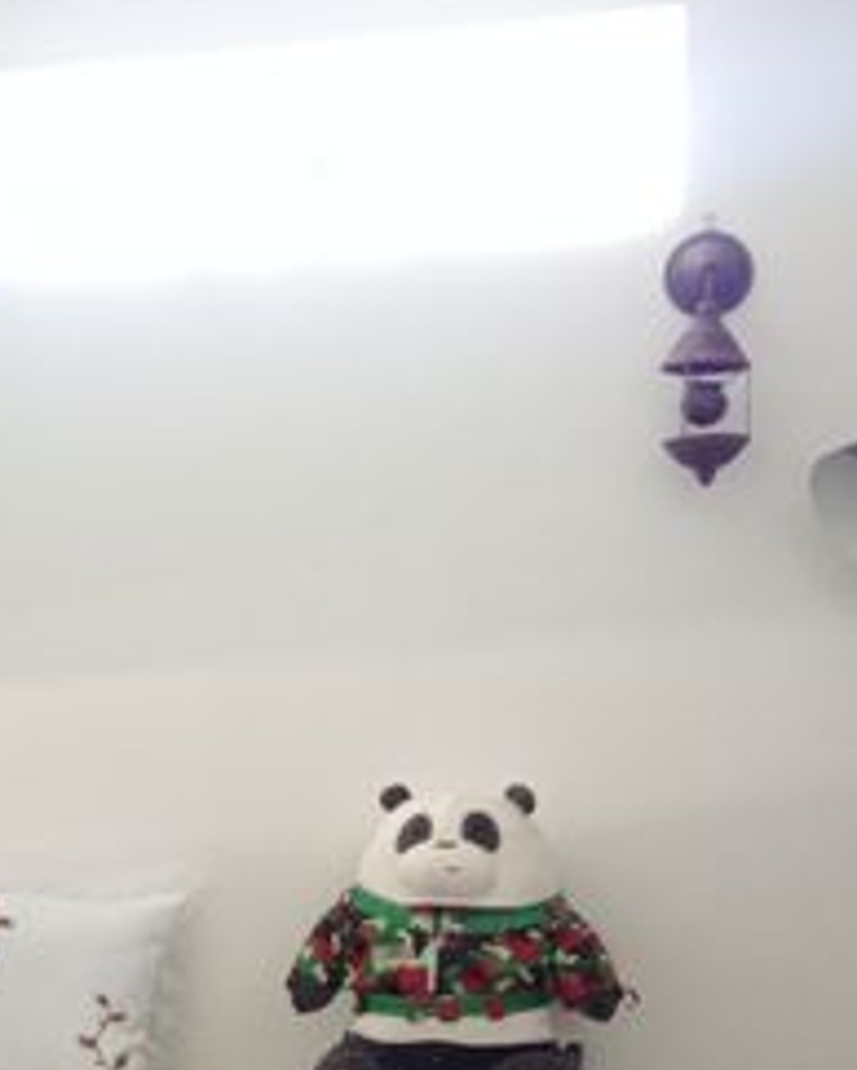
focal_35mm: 75
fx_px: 2375
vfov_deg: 24.9
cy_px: 862
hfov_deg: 19.6
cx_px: -80
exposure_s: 1/25
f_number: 1.8
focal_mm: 3.98
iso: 1586
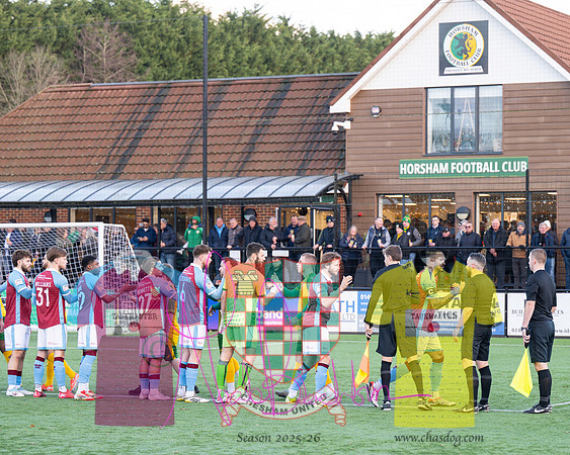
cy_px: 278
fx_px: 1895
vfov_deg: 13.7
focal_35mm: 112
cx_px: 367
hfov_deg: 17.1
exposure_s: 1/640
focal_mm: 78
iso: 800
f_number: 2.8
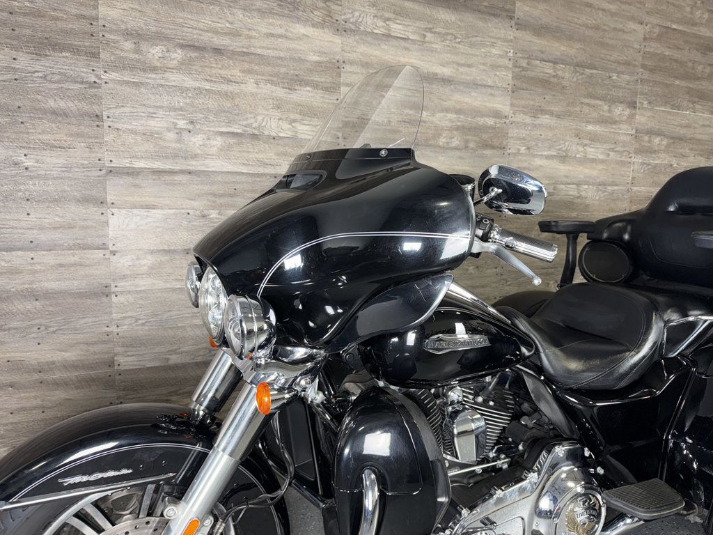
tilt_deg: -6.3
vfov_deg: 56.8
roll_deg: -1.0
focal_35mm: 24
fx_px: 494
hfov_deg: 71.6
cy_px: 268
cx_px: 356
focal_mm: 6.76
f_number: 1.78
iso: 64
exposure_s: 1/22
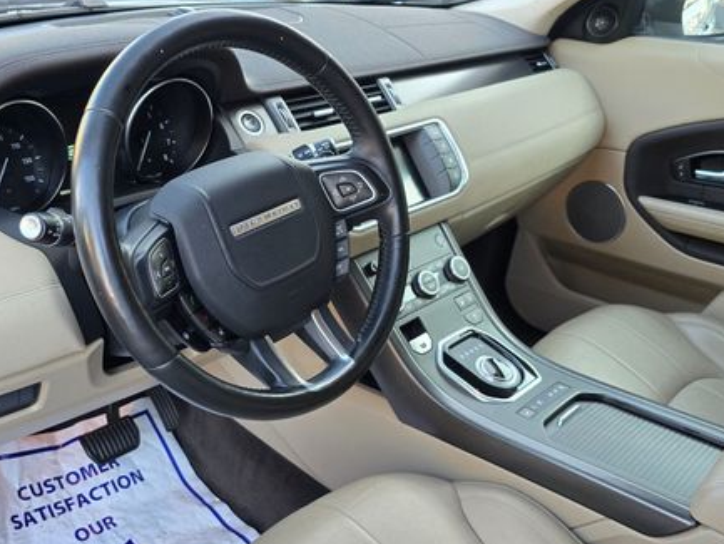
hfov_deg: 53.9
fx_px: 711
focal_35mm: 34
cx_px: 341
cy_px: 383
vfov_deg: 41.0
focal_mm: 6.3
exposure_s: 1/180
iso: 160
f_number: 1.7
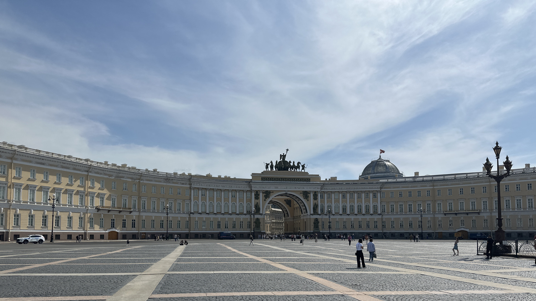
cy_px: 207
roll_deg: -0.1
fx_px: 384
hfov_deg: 69.9
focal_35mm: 27
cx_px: 265
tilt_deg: +4.3
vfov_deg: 42.2
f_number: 1.78
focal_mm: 6.86
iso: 80
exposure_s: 1/10753
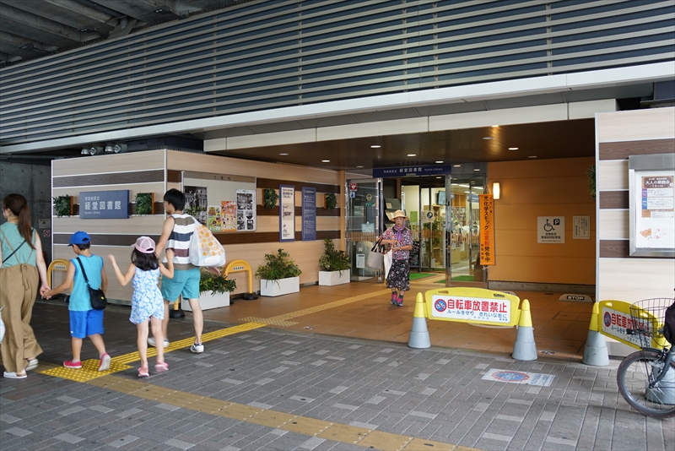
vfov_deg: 43.6
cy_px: 226
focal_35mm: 30
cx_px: 338
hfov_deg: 61.9
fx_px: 563
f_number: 3.5
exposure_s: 1/60
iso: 400
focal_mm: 20
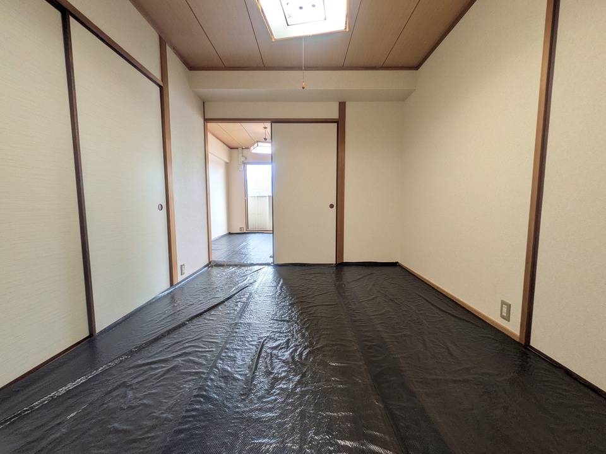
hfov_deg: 102.1
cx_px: 303
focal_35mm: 14
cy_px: 227
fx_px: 245
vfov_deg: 85.7
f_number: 2.2
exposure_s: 1/100
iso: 62
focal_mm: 1.83
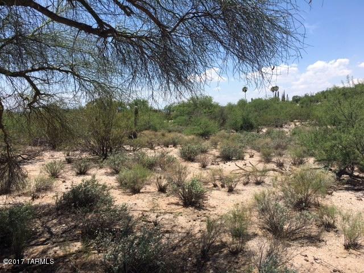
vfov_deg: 48.2
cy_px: 136
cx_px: 182
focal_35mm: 29
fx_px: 305
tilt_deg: -4.9
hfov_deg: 61.7
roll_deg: +0.6
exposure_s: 1/1789
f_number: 2.2
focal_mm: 4.15
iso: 25
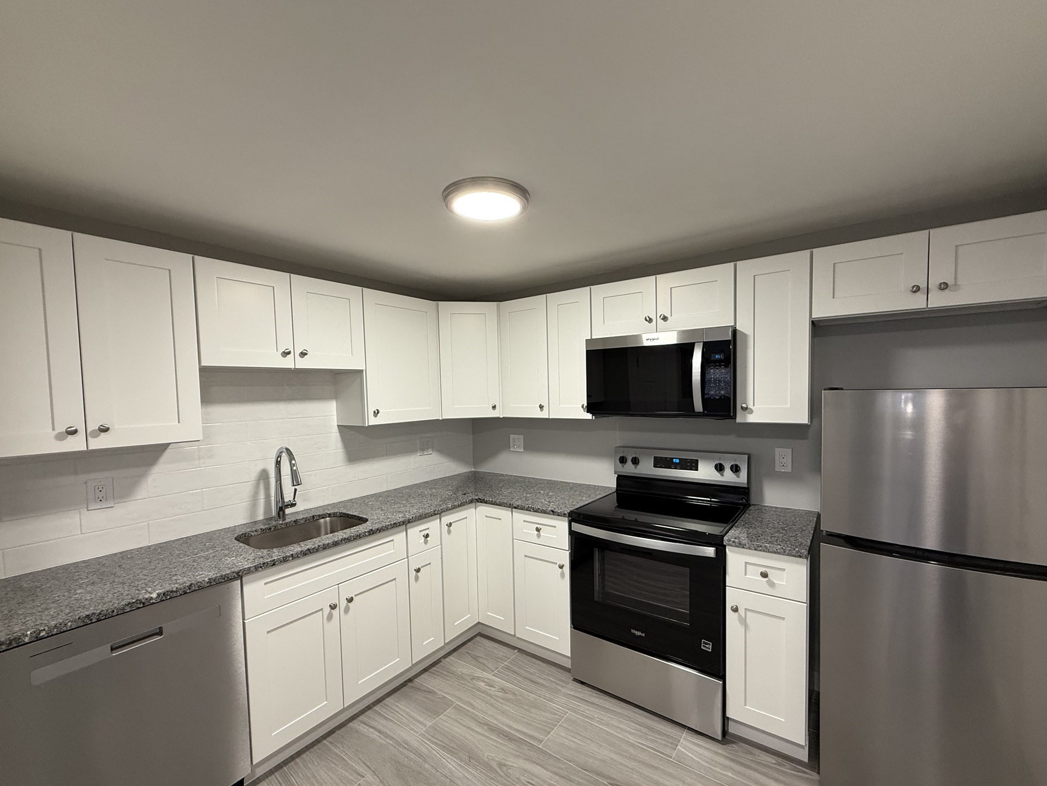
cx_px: 541
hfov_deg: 98.1
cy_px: 413
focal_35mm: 15
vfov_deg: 81.7
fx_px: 454
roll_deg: +1.2
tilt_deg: -3.2
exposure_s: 1/60
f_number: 2.2
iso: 200
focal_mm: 2.22
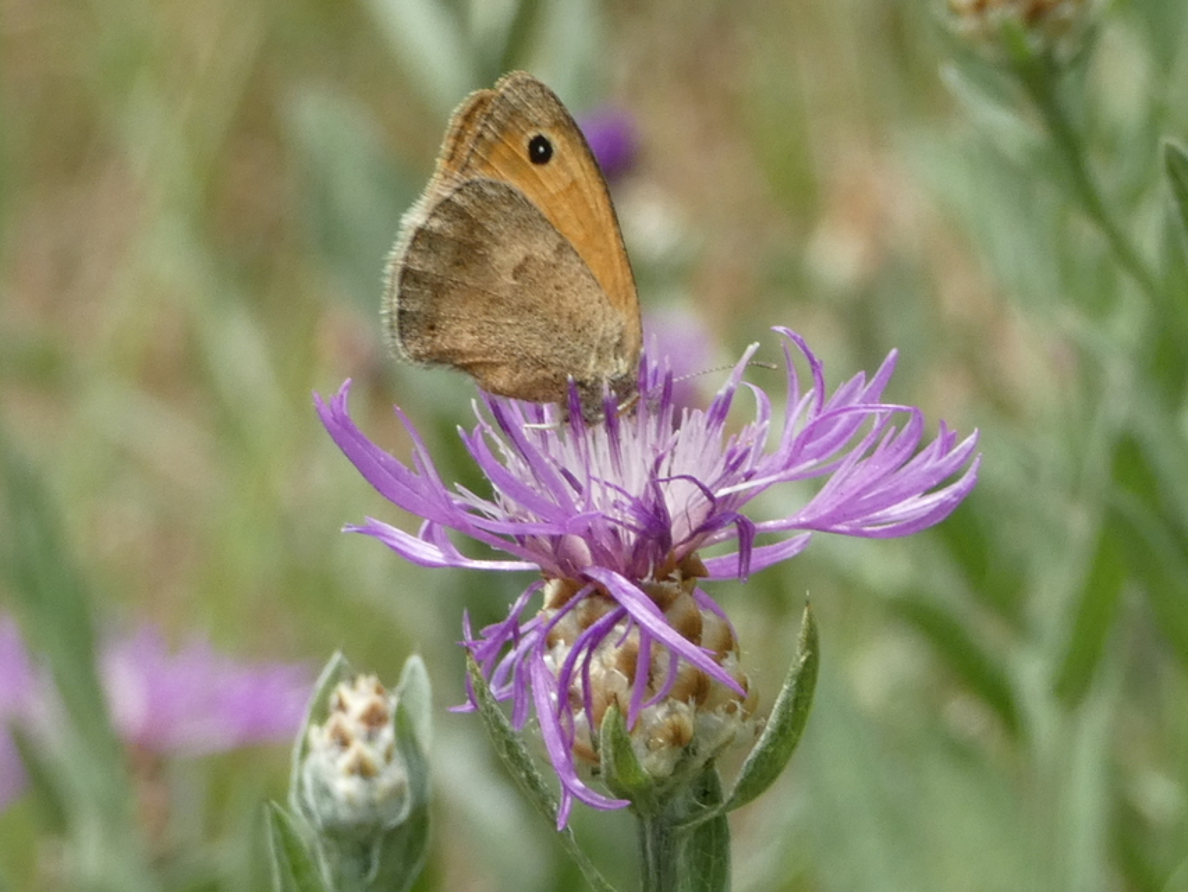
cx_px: 594
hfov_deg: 12.6
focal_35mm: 157
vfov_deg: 9.5
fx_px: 5389
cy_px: 446
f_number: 5.4
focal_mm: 28.1
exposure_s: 1/250
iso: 200
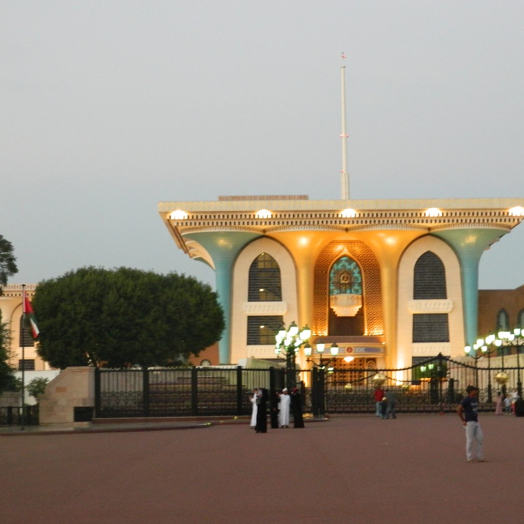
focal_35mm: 100
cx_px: 328
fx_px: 1713
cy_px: 262
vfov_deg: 17.4
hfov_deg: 17.4
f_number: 4.2
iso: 400
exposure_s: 1/8
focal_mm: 15.1
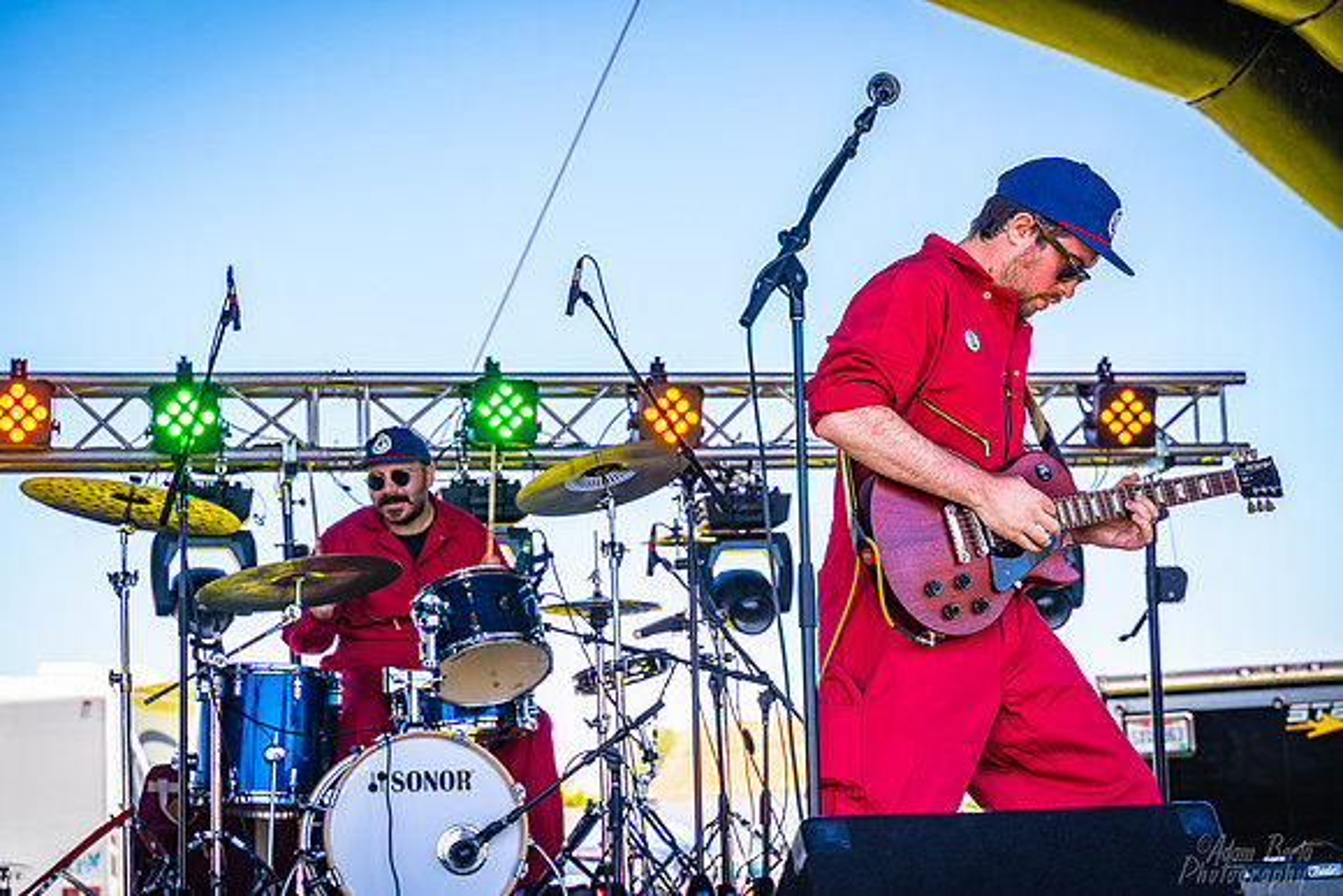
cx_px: 648
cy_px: 449
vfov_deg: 17.2
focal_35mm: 80
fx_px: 2969
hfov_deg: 25.5
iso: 125
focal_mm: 75
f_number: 5.6
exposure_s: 1/160
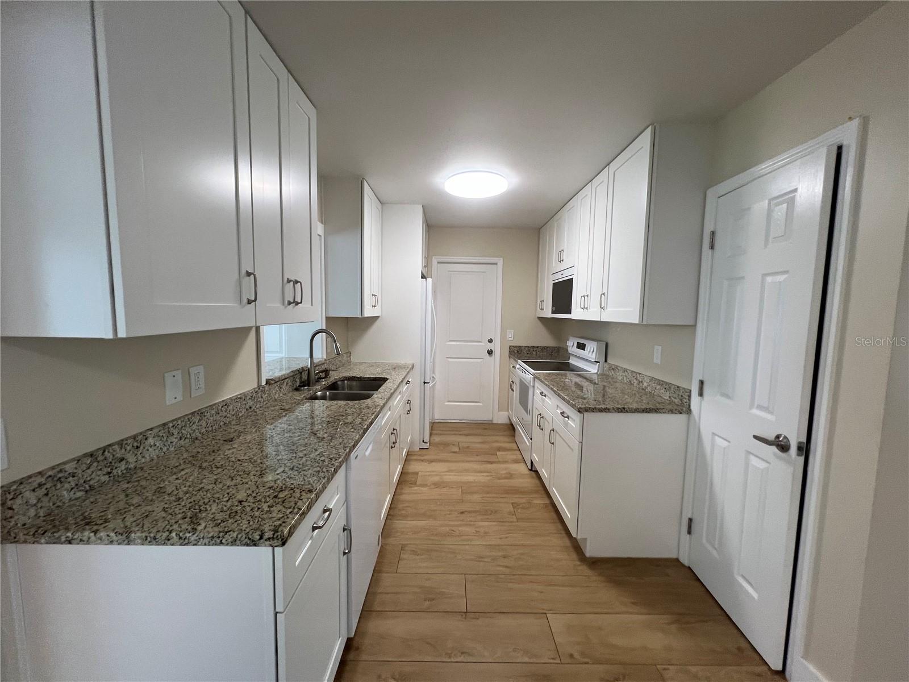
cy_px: 341
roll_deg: -1.3
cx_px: 454
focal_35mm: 13
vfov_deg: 89.9
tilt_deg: -5.7
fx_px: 341
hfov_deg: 106.2
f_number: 1.8
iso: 125
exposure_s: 1/120
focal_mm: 1.57
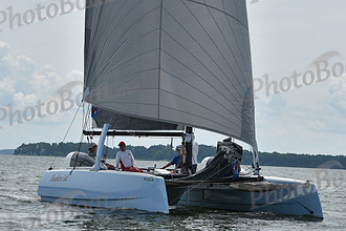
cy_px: 142
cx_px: 195
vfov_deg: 9.1
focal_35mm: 151
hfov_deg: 13.6
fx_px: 1451
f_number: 5.6
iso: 320
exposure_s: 1/3200
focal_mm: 86
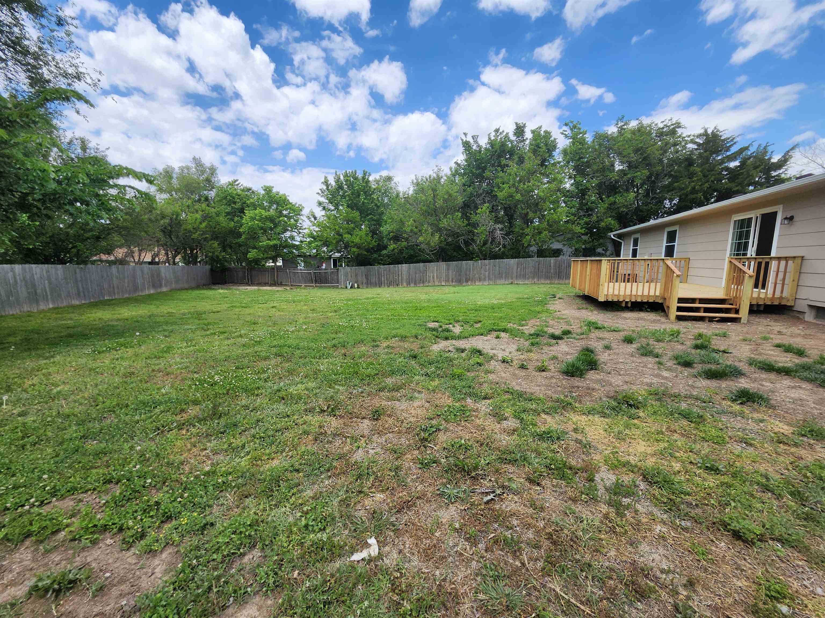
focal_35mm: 13
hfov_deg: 106.2
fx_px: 310
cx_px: 412
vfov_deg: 89.9
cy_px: 309
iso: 40
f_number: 2.2
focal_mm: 1.74
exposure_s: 1/1372
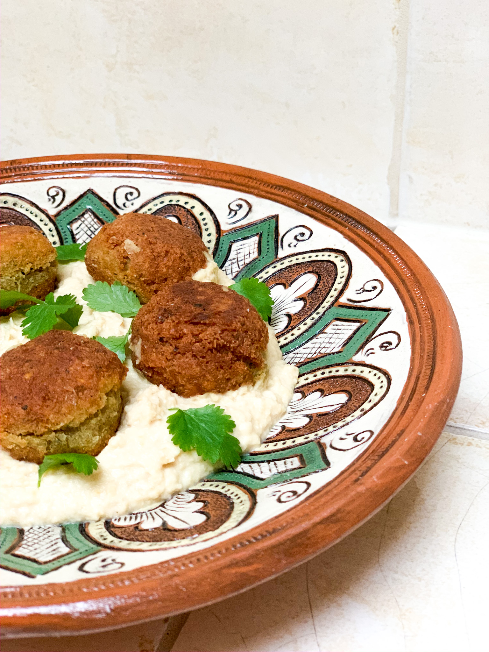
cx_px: 244
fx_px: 979
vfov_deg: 36.8
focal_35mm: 52
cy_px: 326
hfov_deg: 28.0
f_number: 2.4
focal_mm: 6
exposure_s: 1/60
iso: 250
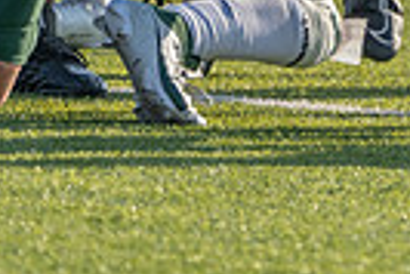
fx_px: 19849
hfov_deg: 1.2
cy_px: -279
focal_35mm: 1741
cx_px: 274
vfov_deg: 0.8
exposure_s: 1/1250
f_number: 5.6
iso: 400
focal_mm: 400
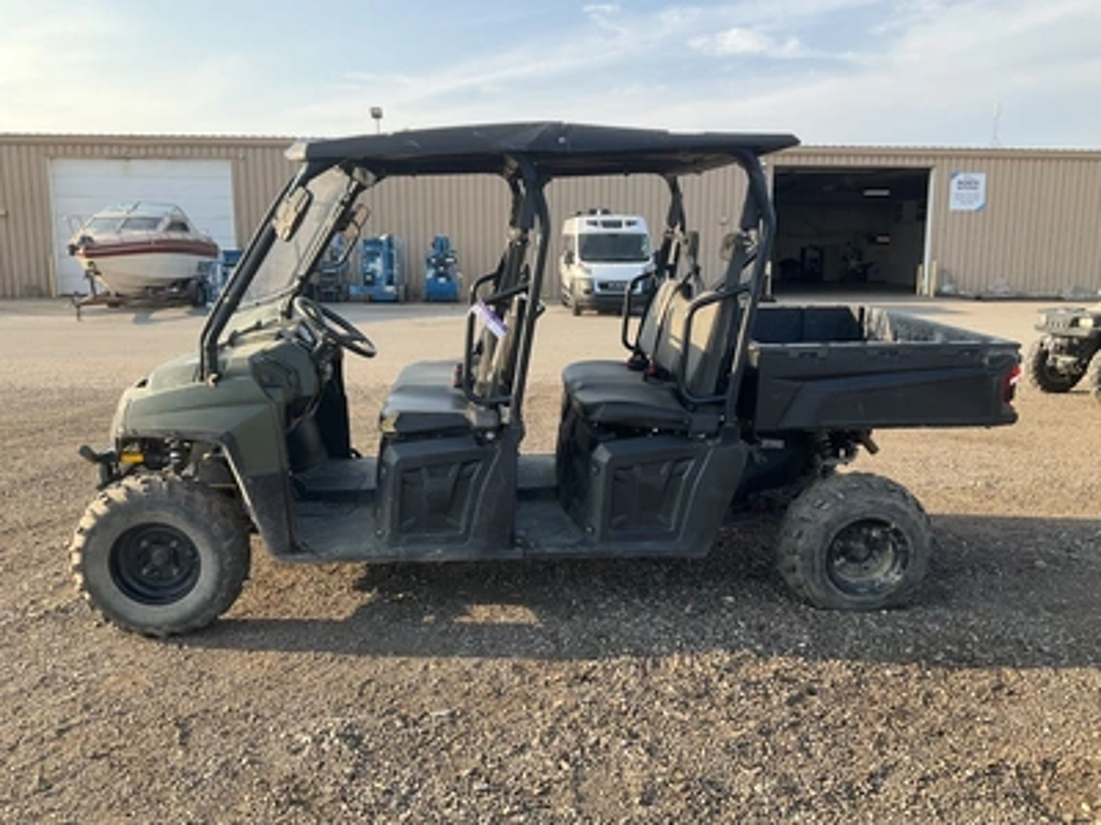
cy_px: 412
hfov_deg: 61.7
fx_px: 922
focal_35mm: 29
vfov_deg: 48.2
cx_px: 550
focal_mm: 3
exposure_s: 1/419
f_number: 1.8
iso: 25
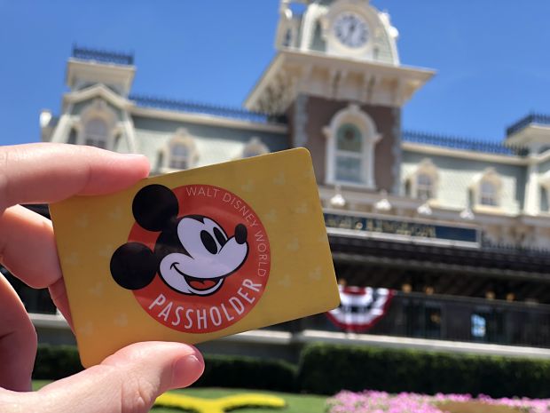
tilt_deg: +14.4
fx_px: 906
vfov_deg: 25.7
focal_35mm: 57
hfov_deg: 33.8
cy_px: 206
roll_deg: -3.0
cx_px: 275
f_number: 2.8
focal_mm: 6.6
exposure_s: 1/450
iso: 20
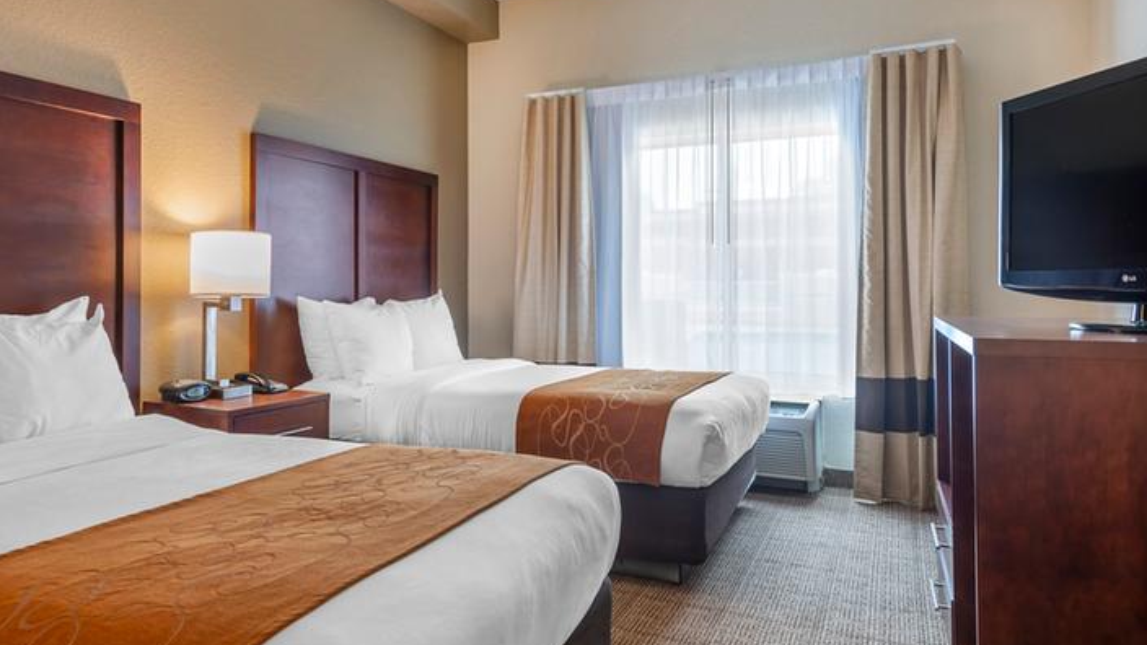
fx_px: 760
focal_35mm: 25
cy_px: 315
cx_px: 503
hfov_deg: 73.7
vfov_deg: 46.0
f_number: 11
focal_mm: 16
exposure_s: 1/2
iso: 400
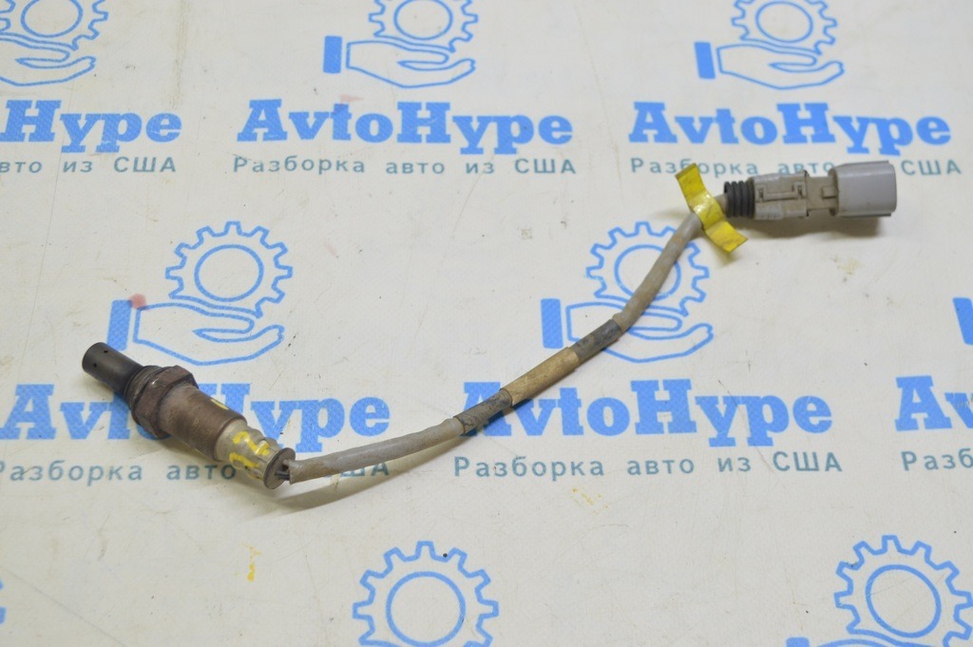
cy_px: 324
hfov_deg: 38.9
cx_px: 486
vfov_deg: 26.4
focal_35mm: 51
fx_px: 1377
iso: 400
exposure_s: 1/25
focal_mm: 34
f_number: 5.6
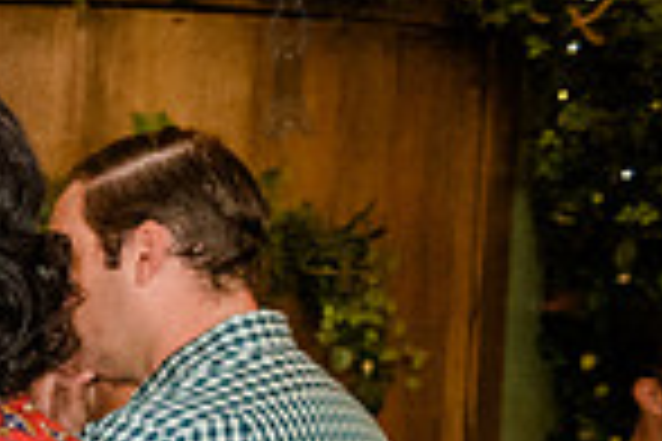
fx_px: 2795
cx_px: -712
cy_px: 778
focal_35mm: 152
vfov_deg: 8.7
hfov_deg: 11.9
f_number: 4.5
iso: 4000
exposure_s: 1/200
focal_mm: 35
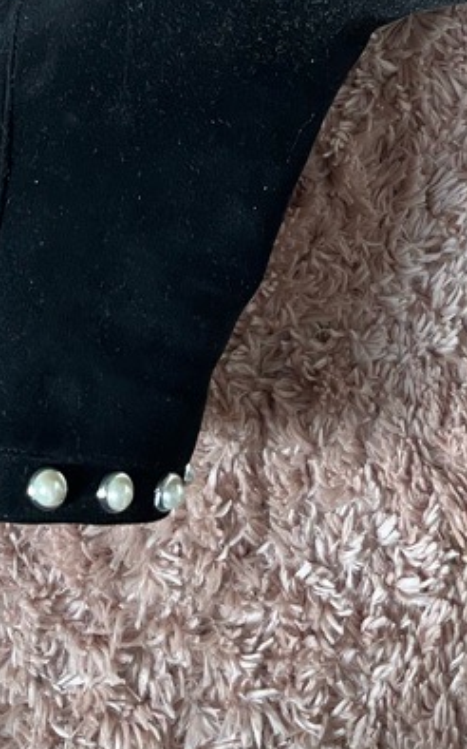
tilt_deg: -85.0
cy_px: -169
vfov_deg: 26.0
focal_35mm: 70
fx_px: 1426
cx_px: 9
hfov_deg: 18.2
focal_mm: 5.1
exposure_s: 1/60
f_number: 1.6
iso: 125
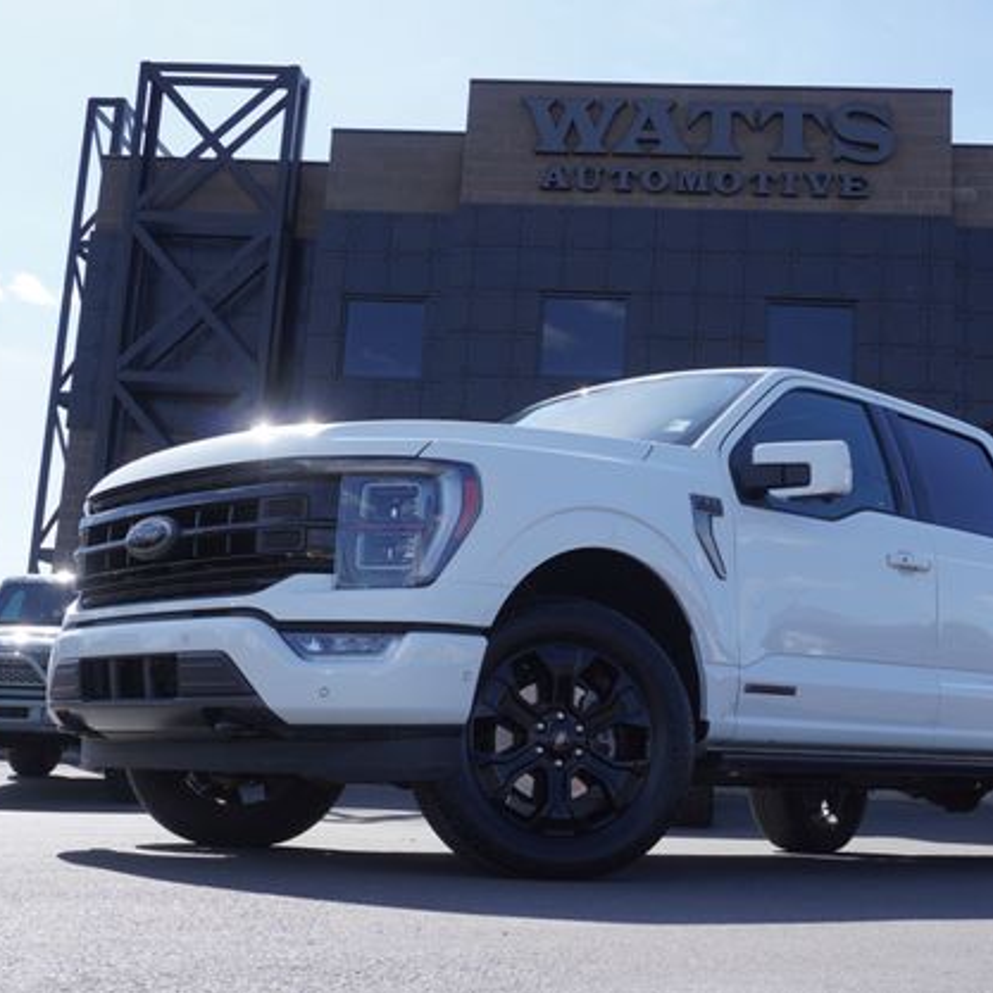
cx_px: 612
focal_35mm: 47
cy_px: 491
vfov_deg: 36.1
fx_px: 1525
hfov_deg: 35.9
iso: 100
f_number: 8
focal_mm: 24
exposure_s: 1/200
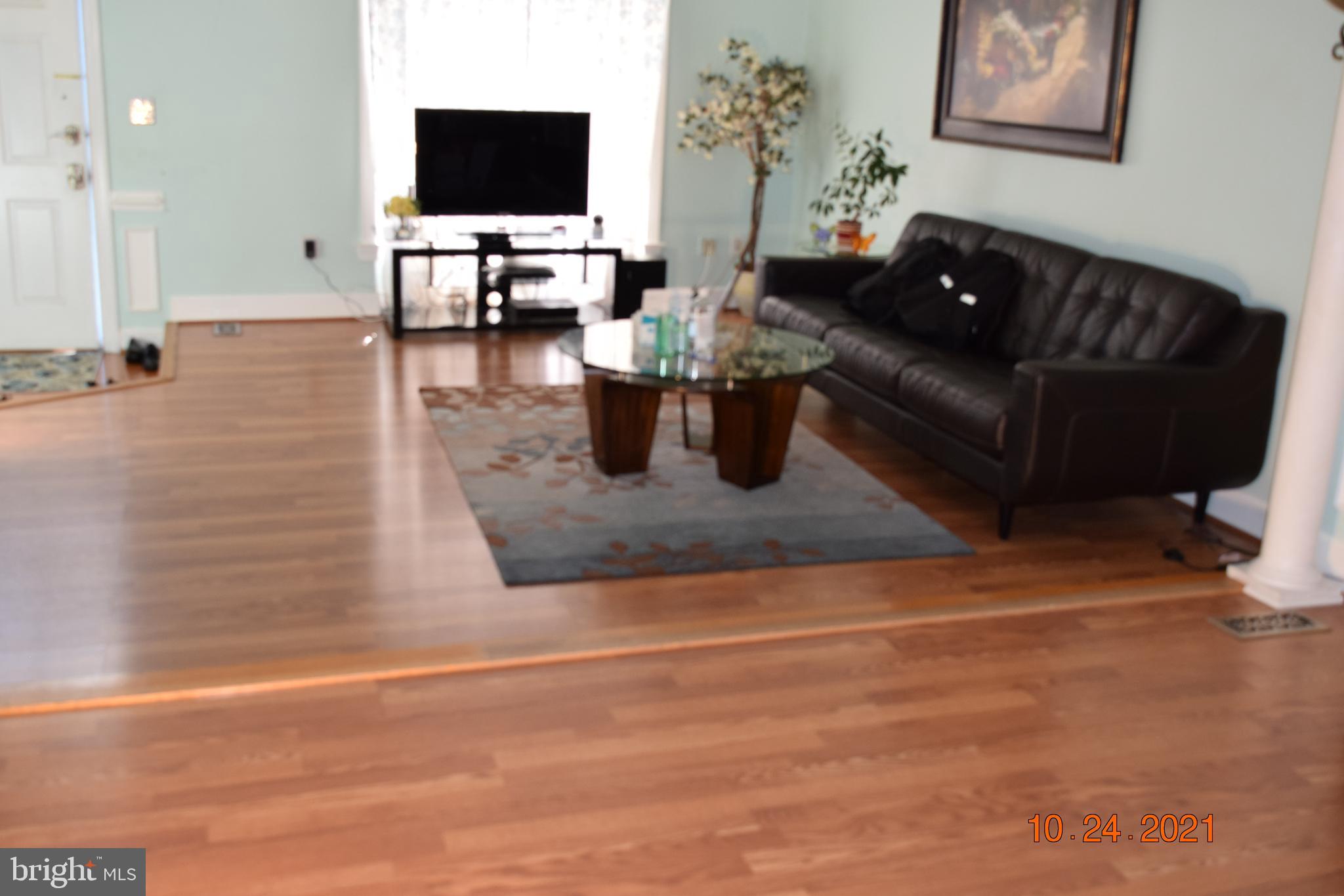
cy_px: 448
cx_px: 672
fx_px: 1400
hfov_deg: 51.3
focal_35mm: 38
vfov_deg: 35.5
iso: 640
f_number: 5.6
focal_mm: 25
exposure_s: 1/125
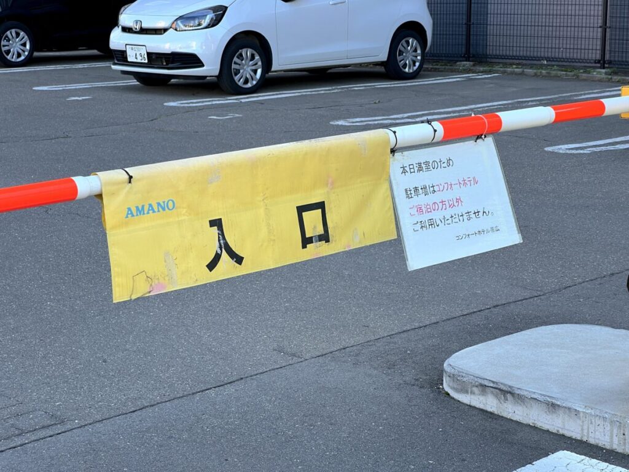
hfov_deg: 25.3
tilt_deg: -9.6
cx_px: 314
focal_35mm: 77
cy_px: 236
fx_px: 1399
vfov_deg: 19.1
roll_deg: +1.0
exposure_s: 1/107
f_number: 2.8
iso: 32
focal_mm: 9
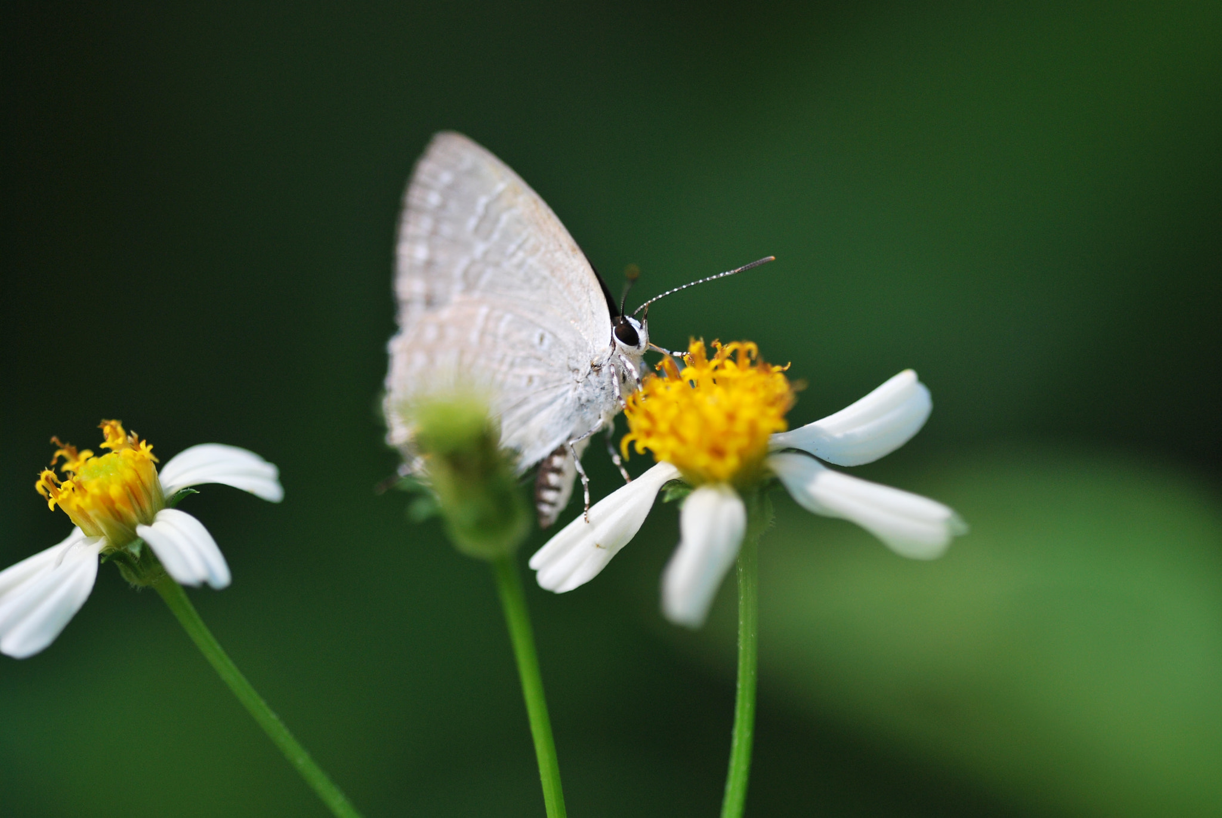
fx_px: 7647
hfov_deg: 9.1
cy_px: 409
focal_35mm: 225
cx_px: 611
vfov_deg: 6.1
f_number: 4
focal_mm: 150
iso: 250
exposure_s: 1/500
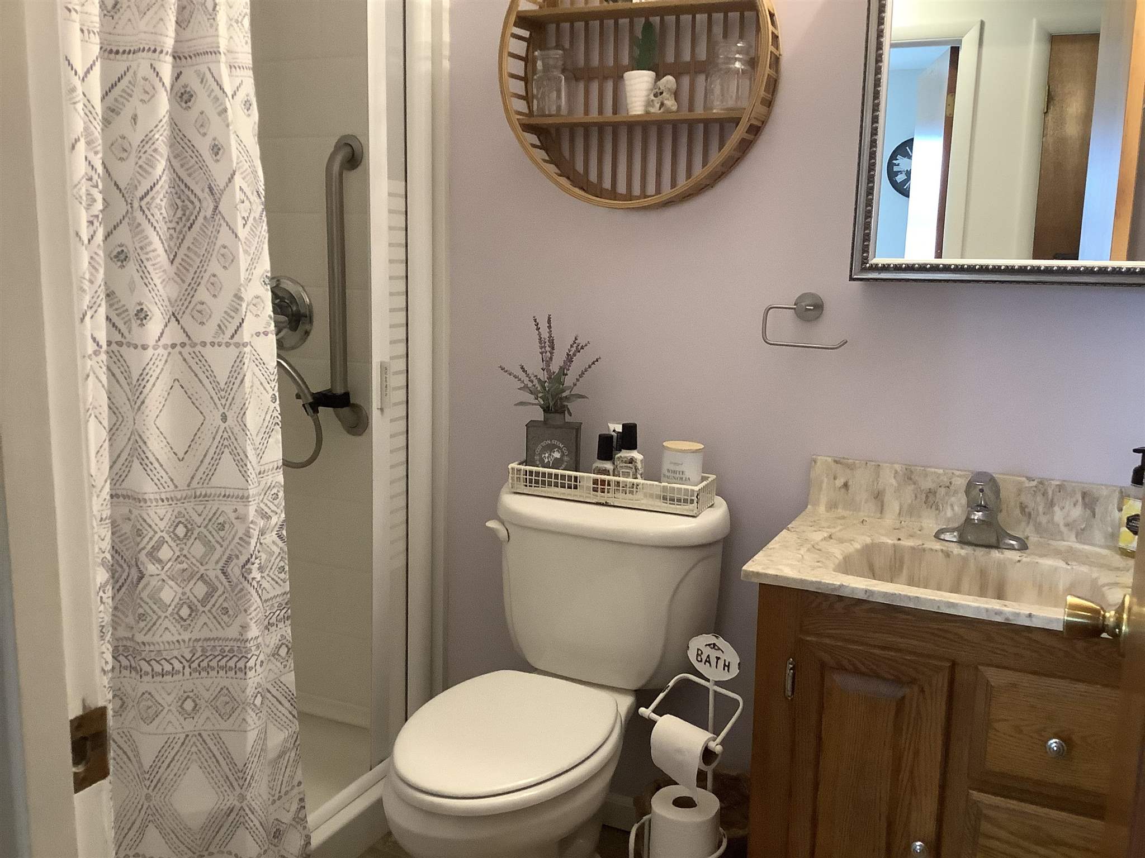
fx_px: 1025
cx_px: 572
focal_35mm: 31
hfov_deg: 58.4
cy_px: 429
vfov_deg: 45.4
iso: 250
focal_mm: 3.3
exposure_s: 1/60
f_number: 2.4
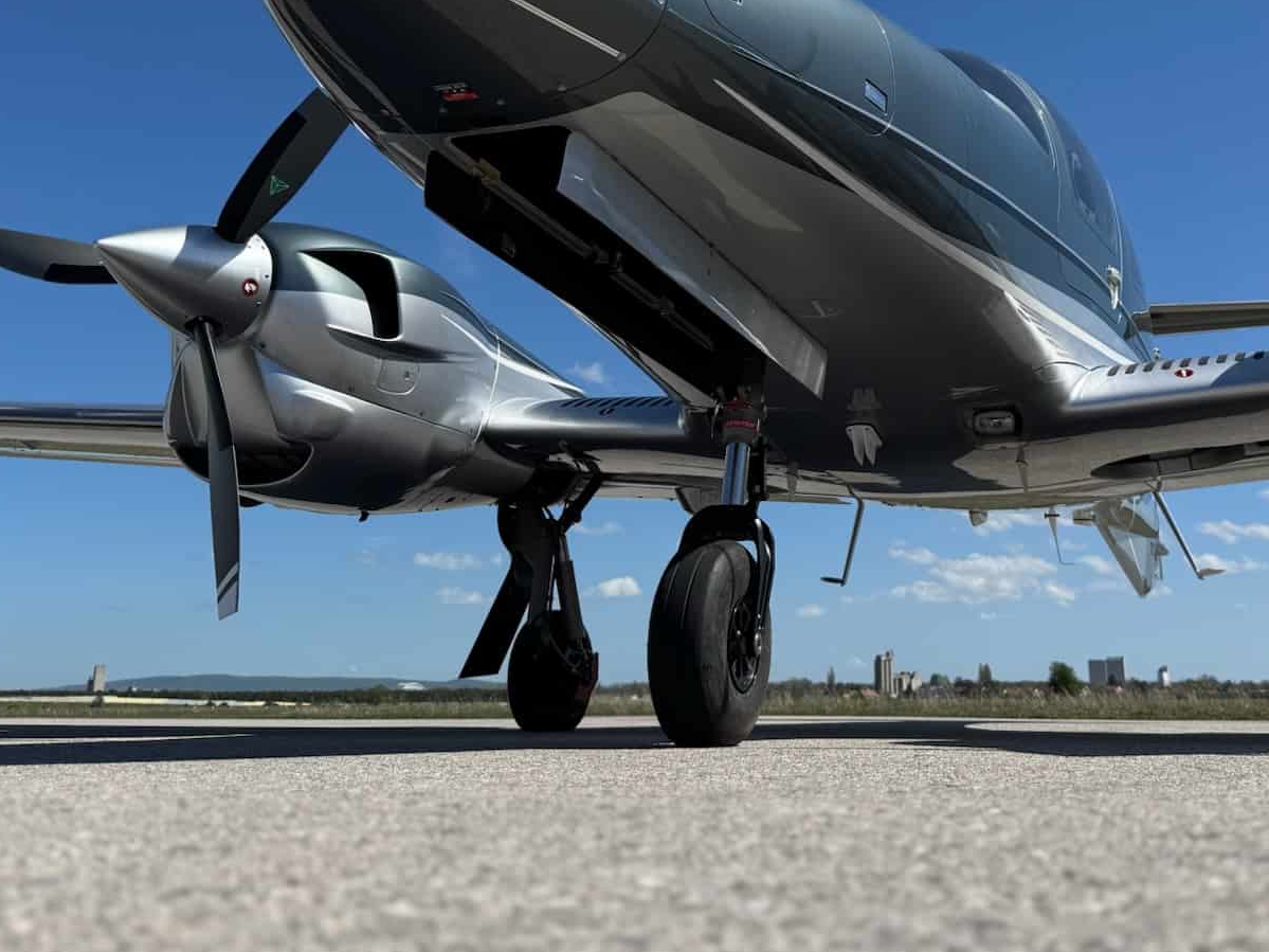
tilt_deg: +17.4
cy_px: 188
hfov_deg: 45.3
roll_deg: +0.8
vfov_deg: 34.1
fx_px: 1503
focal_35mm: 41
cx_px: 820
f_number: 1.78
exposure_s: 1/6410
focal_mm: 6.76
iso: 80
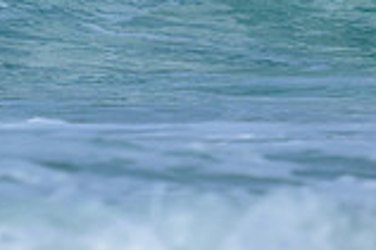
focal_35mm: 4041
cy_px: -323
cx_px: -302
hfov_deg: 0.5
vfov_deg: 0.3
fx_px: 42162
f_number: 6.3
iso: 200
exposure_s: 1/2000
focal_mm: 800
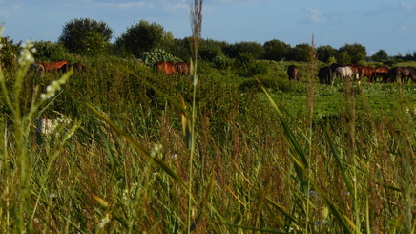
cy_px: 0
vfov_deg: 9.9
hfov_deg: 17.6
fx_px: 1334
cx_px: 317
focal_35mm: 121
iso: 250
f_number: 11
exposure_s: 1/500
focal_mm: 42
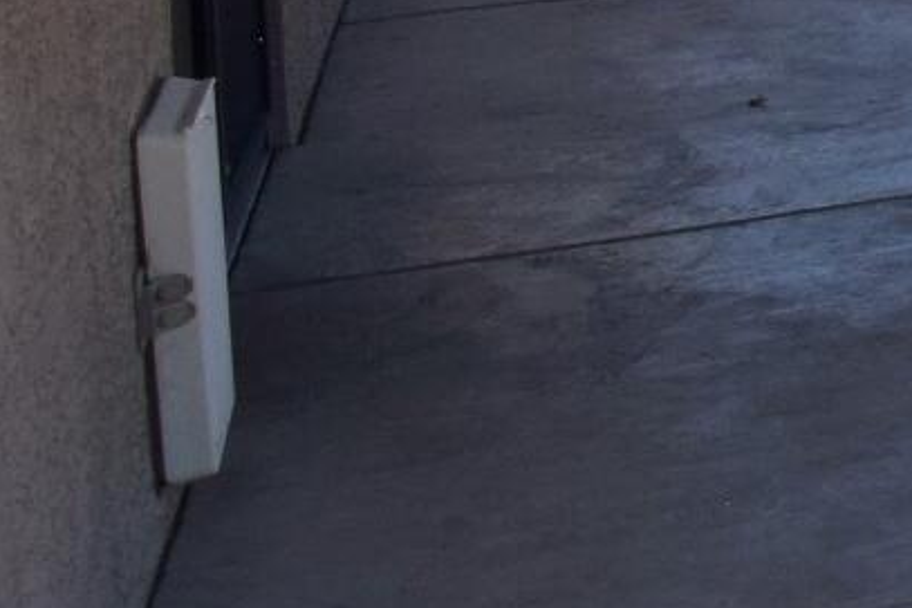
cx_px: 3251
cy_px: -678
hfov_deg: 9.3
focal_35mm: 122
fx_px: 3081
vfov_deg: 10.2
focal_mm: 11
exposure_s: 1/400
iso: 400
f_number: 9
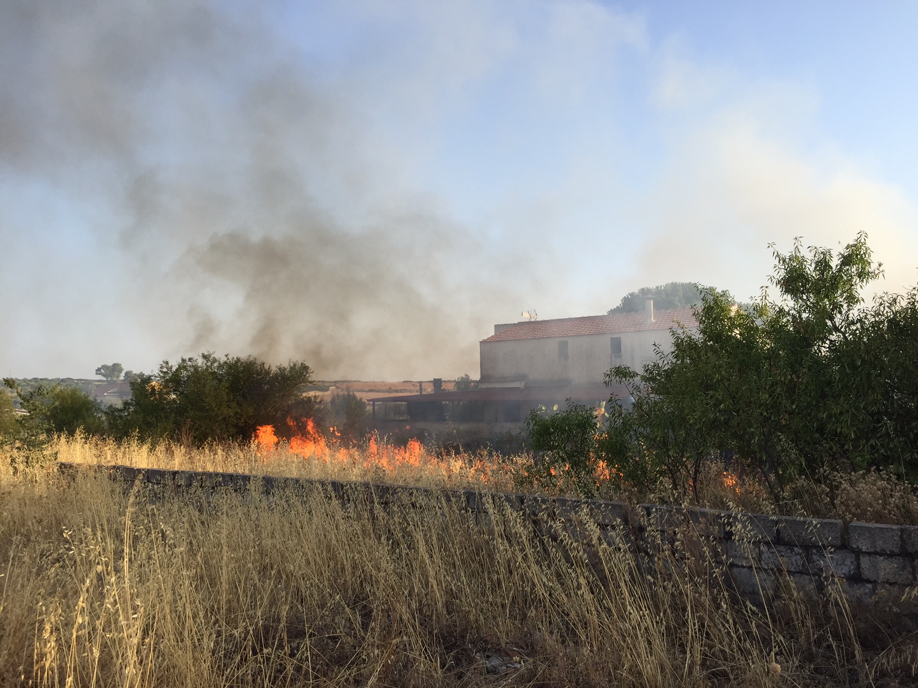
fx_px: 769
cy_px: 344
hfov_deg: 61.7
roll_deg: +0.0
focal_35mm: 29
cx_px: 459
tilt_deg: +2.6
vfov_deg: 48.2
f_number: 2.2
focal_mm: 4.15
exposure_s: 1/1130
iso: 32
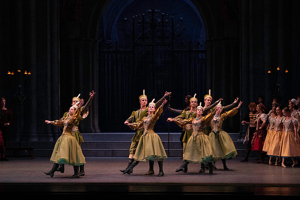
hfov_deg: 16.3
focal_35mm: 126
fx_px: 1050
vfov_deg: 10.9
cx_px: 150
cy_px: 100
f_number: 7.1
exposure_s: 1/400
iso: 12800
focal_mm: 126
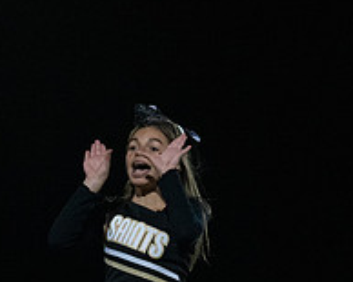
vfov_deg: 3.4
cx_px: 187
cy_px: 282
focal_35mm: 455
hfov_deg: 4.3
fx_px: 4751
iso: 8000
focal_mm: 150
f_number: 2.8
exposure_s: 1/800
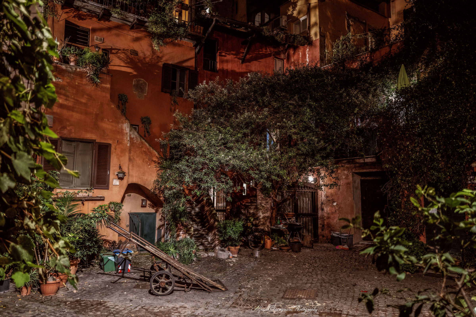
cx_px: 238
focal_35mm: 28
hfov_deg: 65.5
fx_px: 370
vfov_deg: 46.3
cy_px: 158
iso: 800
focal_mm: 28
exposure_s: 1/15
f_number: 1.7
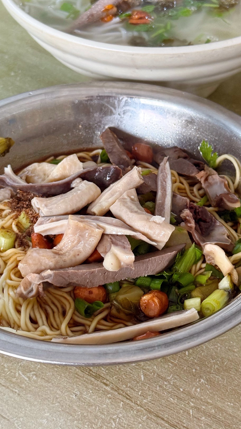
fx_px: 739
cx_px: 143
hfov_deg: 18.5
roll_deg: -0.7
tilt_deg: -41.1
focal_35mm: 65
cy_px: 193
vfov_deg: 32.3
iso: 200
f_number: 1.78
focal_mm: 6.76
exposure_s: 1/60
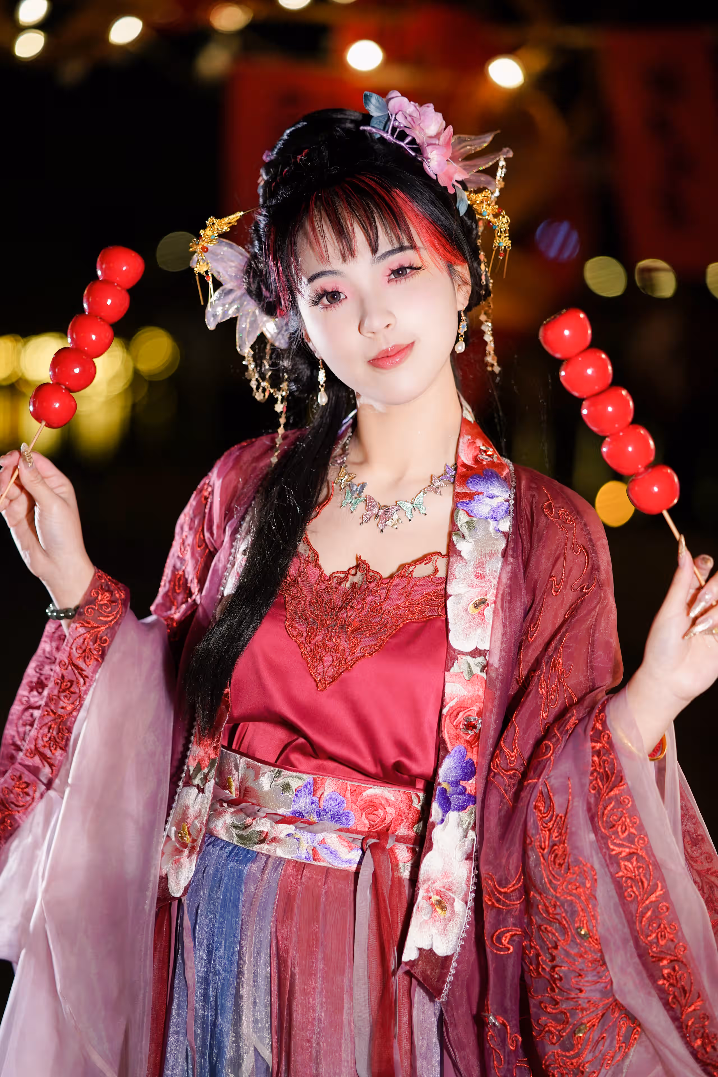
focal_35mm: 85
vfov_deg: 23.9
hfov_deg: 16.1
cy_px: 538
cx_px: 359
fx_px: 2543
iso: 1000
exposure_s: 1/160
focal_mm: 85
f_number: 1.8
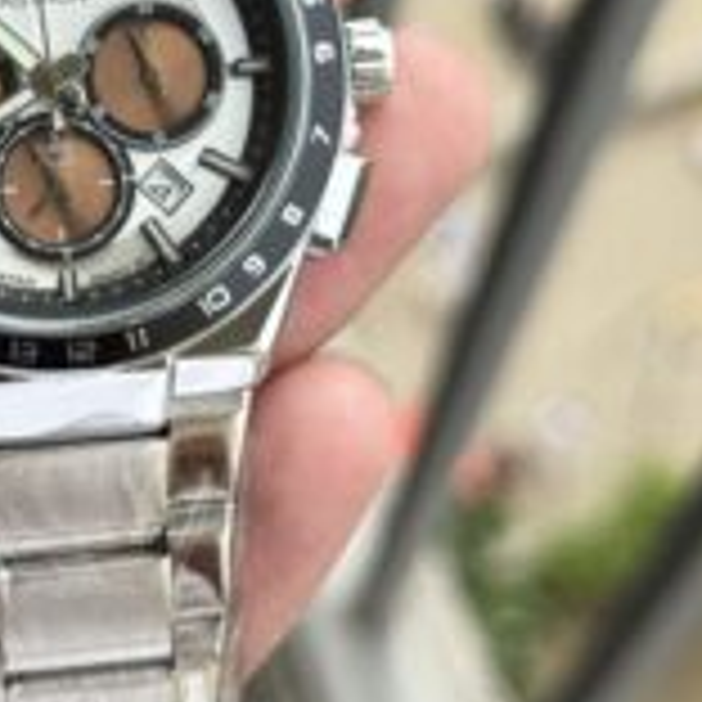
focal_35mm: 109
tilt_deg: -63.8
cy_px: 274
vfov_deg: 16.0
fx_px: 2501
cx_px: 86
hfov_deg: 15.8
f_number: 1.78
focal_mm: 6.76
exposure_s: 1/1681
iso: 64
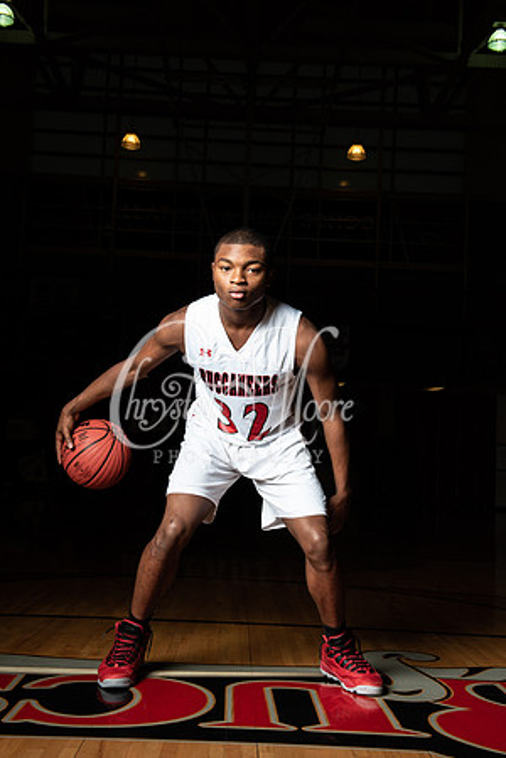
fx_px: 949
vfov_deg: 43.6
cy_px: 379
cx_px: 253
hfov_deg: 29.9
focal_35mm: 45
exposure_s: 1/200
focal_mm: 45
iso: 320
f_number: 14
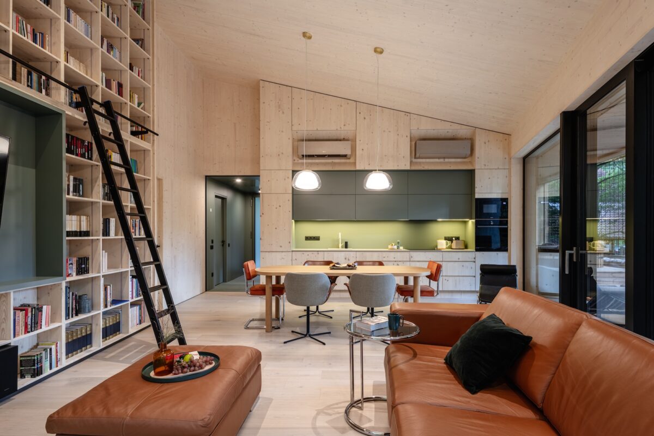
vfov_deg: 64.6
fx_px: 345
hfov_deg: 86.9
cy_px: 218
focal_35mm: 19
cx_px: 327
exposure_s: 1/6
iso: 100
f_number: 10
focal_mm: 19
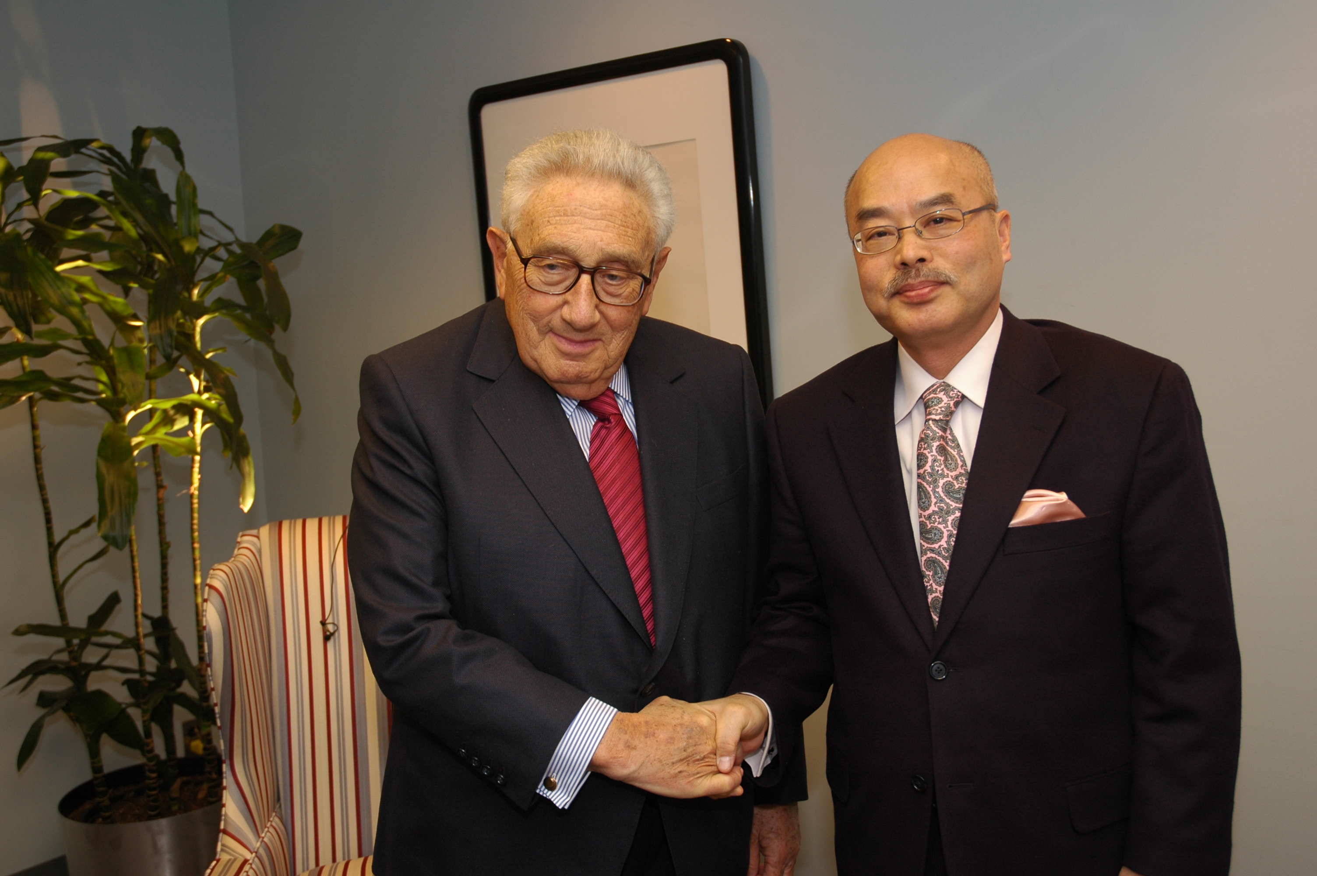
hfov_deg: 48.0
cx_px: 658
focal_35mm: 40
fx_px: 1480
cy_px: 438
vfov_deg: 33.0
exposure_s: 1/60
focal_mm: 27
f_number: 3.8
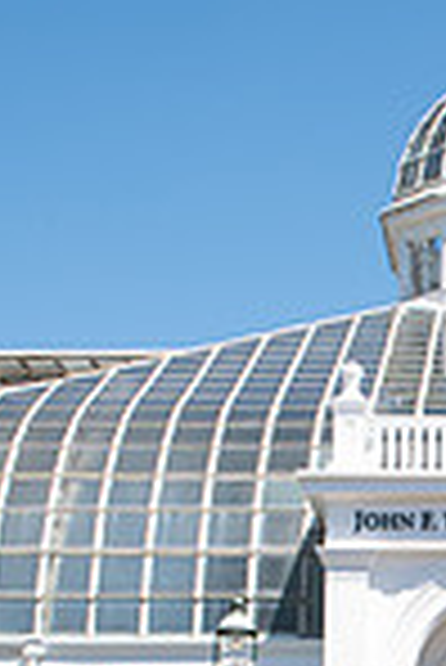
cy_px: 655
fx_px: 1909
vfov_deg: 19.3
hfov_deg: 12.7
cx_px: 656
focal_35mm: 103
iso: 160
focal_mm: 24
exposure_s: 1/200
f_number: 8
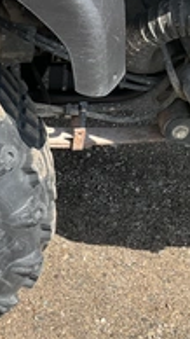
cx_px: -117
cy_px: 220
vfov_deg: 32.2
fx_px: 583
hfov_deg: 16.4
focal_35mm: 65
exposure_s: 1/691
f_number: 1.8
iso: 25
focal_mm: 3
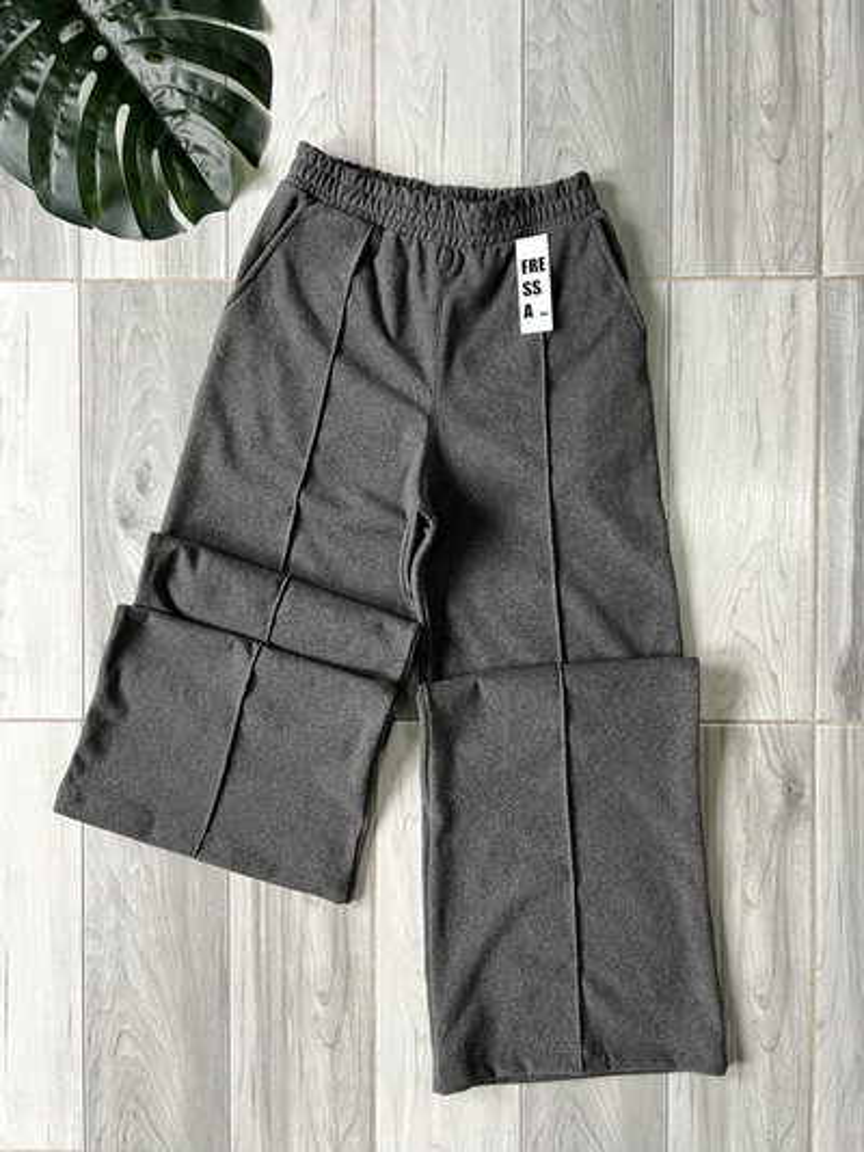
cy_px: 576
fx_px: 865
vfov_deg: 67.3
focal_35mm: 26
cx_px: 432
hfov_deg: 53.1
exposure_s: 1/50
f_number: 1.5
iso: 80
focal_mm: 5.7
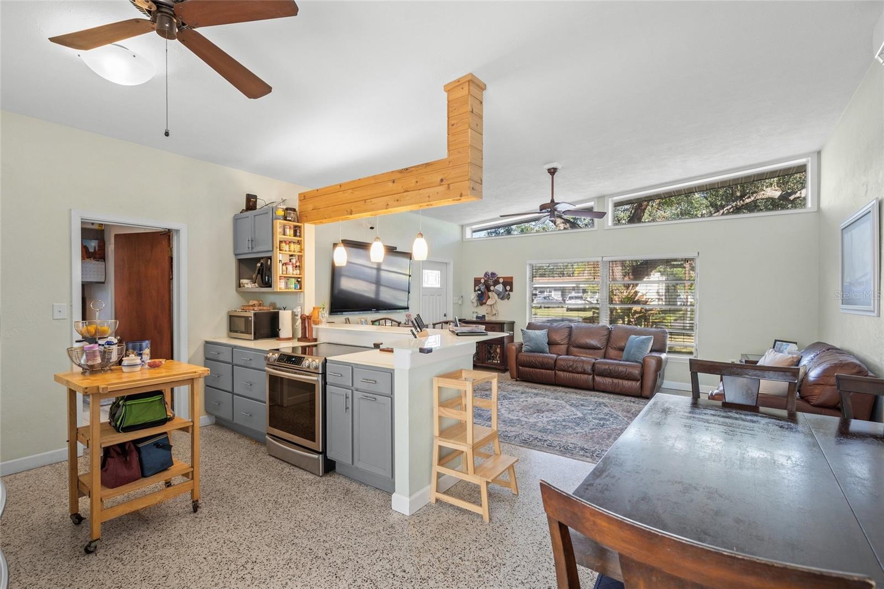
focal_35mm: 16
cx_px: 442
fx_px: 393
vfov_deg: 73.7
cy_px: 294
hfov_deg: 96.7
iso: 250
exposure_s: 1/2.5
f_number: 6.3
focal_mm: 16
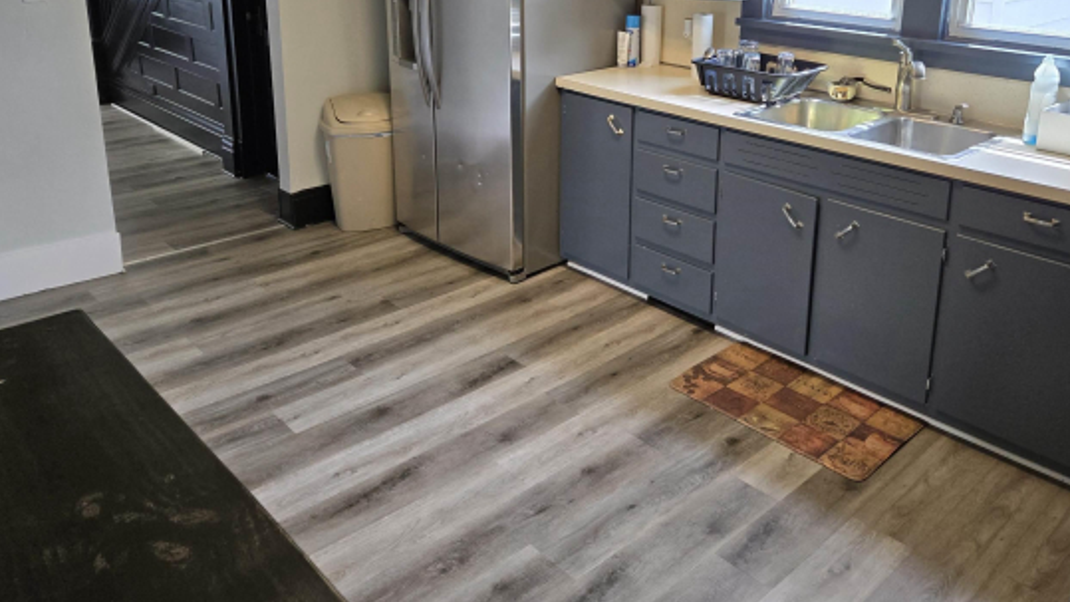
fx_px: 879
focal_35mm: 31
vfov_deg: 36.4
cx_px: 593
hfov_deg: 62.5
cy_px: 113
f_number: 1.8
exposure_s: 1/120
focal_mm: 5.4
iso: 250
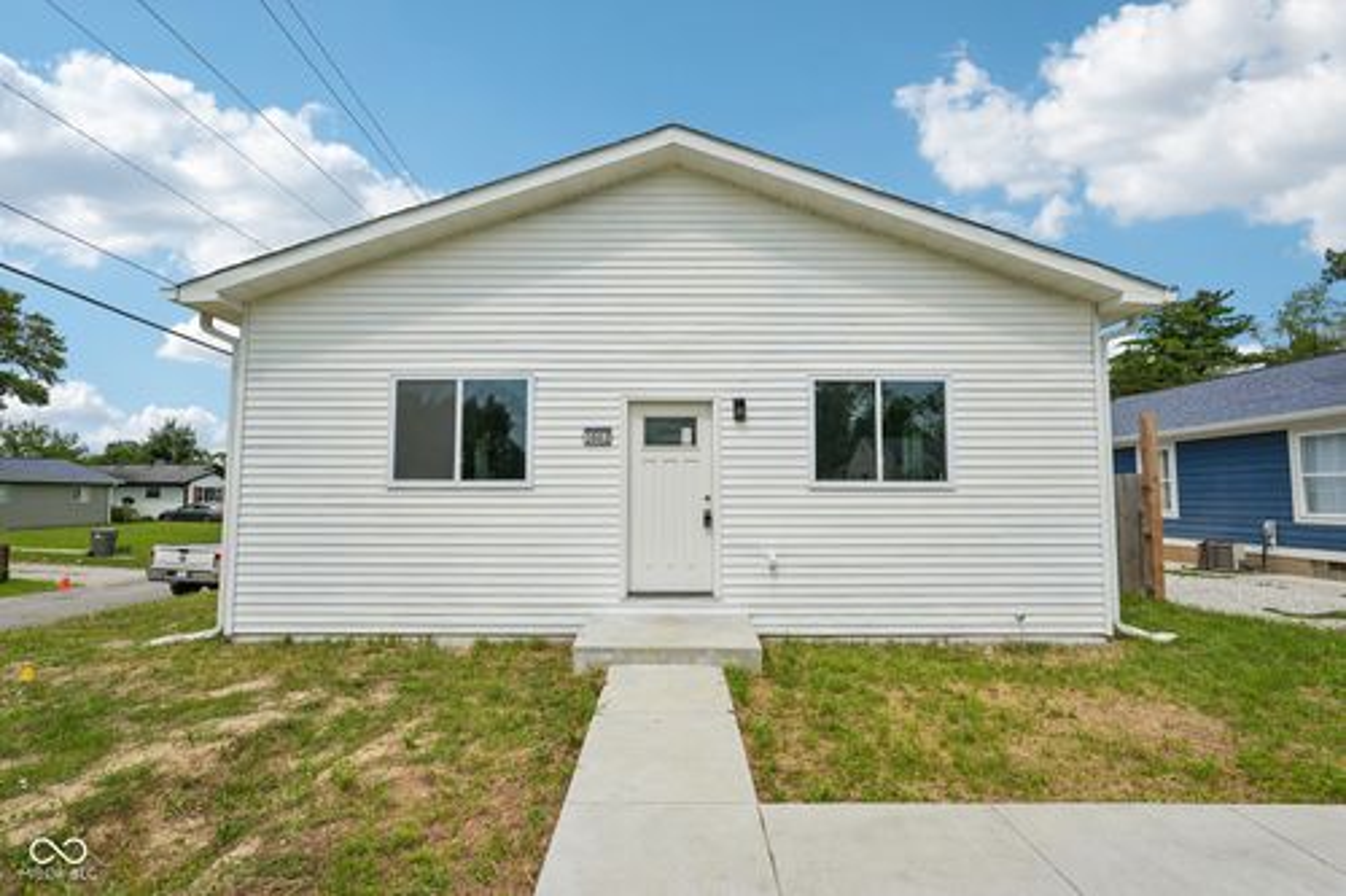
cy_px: 448
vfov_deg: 73.7
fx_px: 598
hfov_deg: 96.8
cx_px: 673
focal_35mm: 16
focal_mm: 16
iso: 100
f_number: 8
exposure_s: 1/400
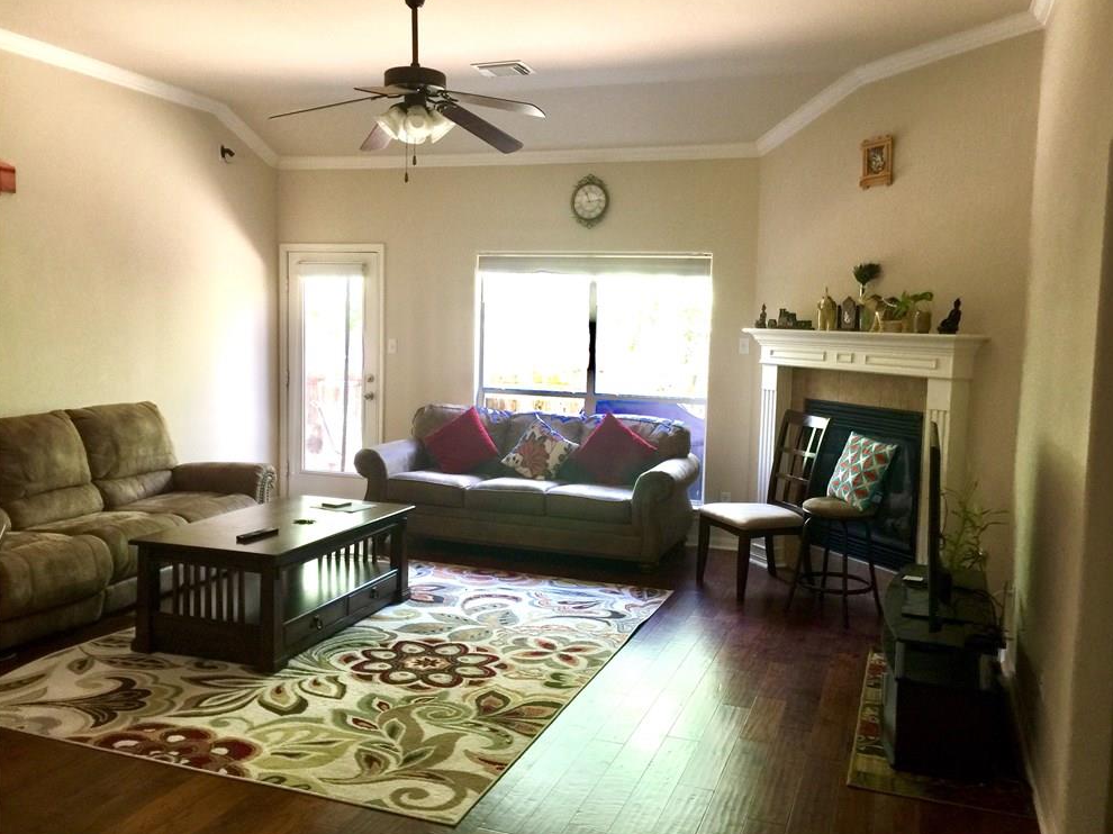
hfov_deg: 60.0
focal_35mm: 30
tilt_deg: -2.0
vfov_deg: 46.8
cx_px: 569
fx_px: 964
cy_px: 418
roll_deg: -1.6
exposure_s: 1/15
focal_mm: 4.15
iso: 40
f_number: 2.2
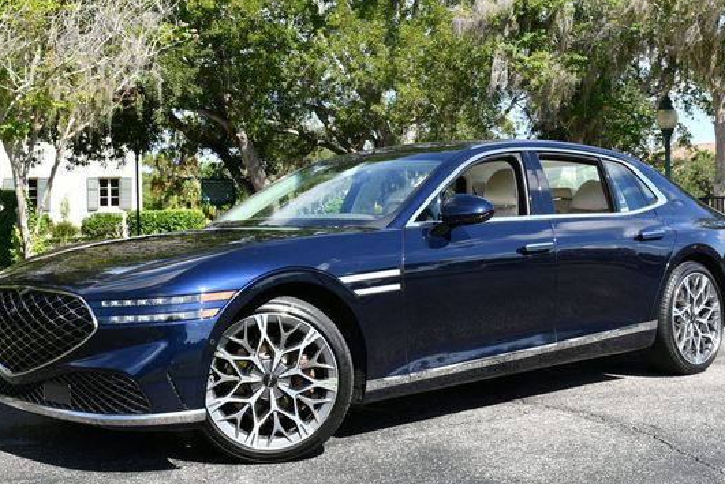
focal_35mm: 53
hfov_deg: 37.5
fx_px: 1068
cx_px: 363
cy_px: 206
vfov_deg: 25.5
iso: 180
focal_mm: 22
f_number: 8
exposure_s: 1/250
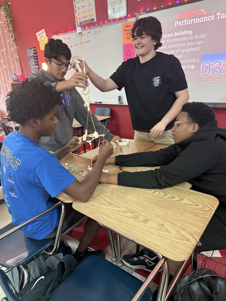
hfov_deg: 56.8
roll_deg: +3.3
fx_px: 209
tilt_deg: -20.7
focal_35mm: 24
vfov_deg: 71.6
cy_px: 150
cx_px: 113
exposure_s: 1/60
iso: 800
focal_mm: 6.76
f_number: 1.78
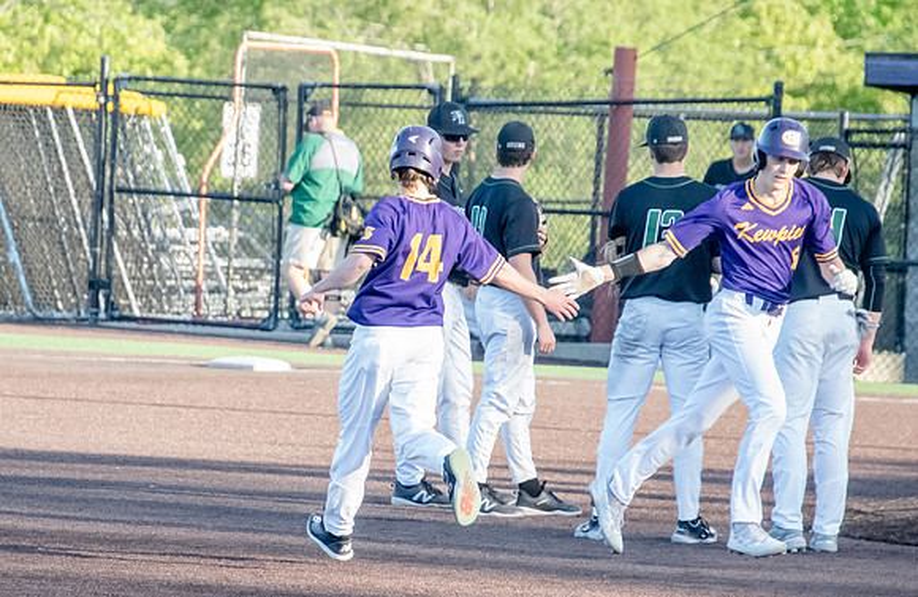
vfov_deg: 3.3
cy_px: 379
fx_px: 10428
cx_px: 349
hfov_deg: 5.0
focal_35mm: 412
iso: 5000
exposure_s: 1/1600
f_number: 5.6
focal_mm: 220
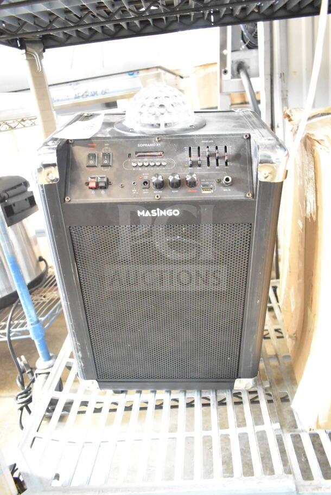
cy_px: 248
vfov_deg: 67.4
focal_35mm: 27
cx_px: 166
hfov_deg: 48.0
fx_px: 372
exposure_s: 1/30
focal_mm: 18
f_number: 3.5
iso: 11400
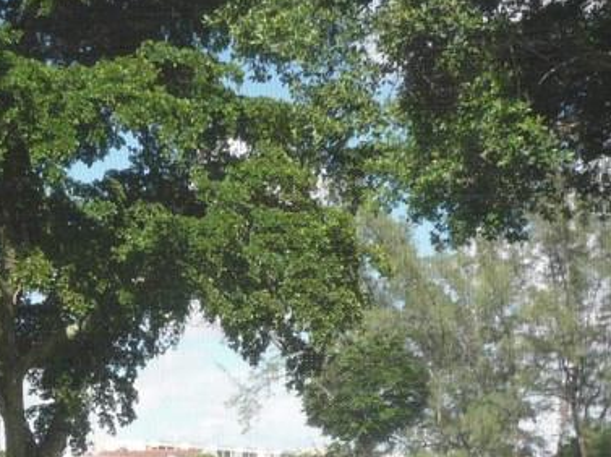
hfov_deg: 22.3
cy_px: 564
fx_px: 1534
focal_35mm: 87
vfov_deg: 16.2
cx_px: 146
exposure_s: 1/320
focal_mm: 5.2
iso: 100
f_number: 4
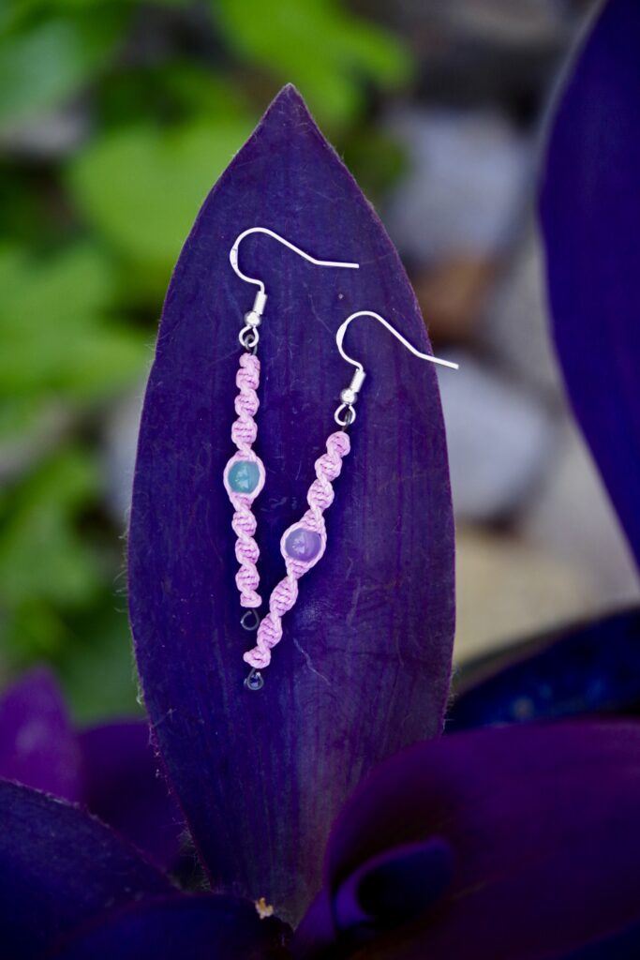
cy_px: 480
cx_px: 320
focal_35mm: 105
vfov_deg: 19.5
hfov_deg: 13.0
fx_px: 2799
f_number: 5.6
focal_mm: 105
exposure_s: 1/125
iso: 1600
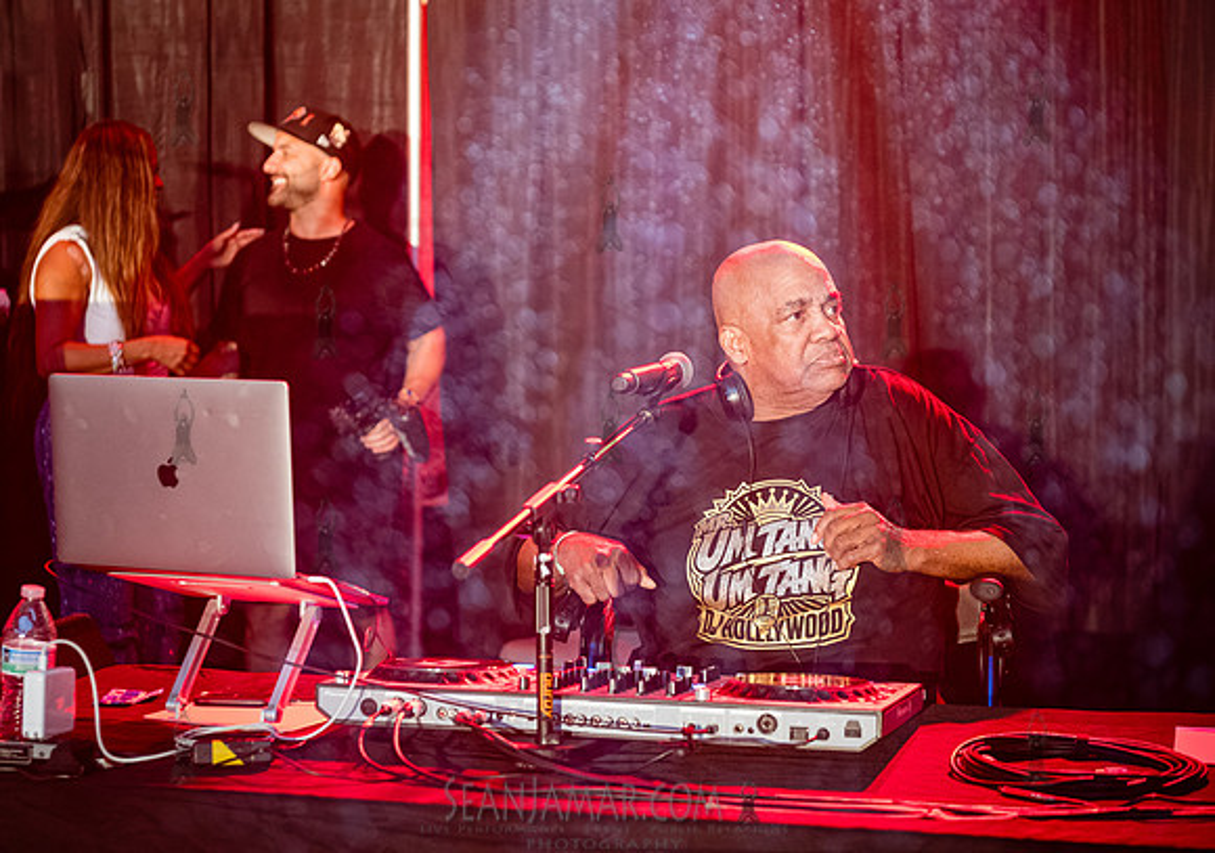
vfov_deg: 18.5
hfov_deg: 26.1
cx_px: 542
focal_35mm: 76
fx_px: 2618
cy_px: 404
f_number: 3.5
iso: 6400
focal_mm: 70
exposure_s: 1/200
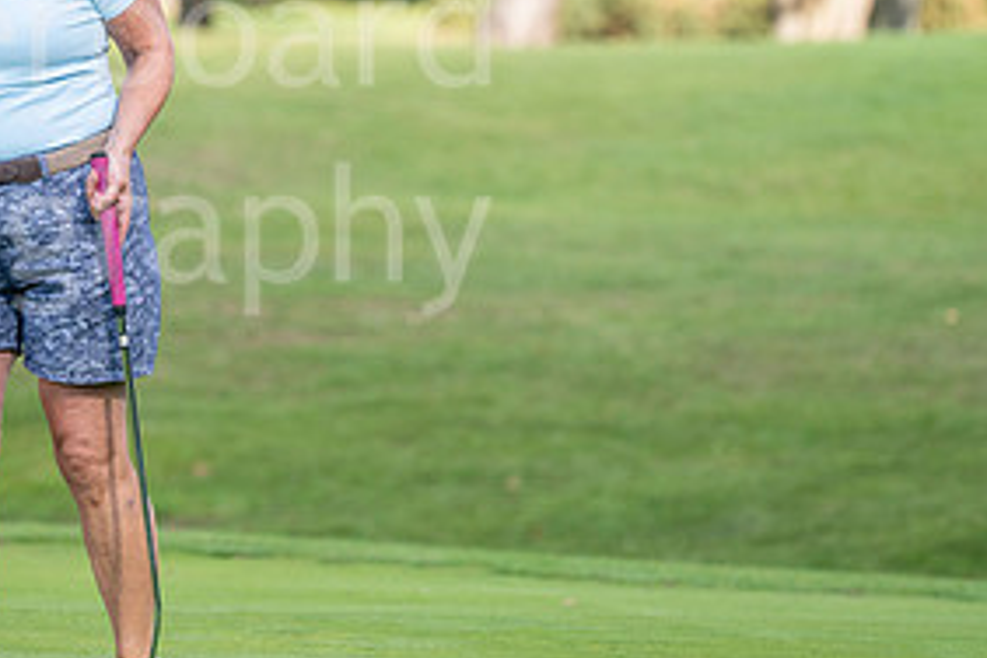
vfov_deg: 2.2
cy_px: 61
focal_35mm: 616
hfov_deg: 3.3
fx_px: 16887
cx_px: 46
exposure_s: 1/500
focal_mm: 300
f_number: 6.3
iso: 250
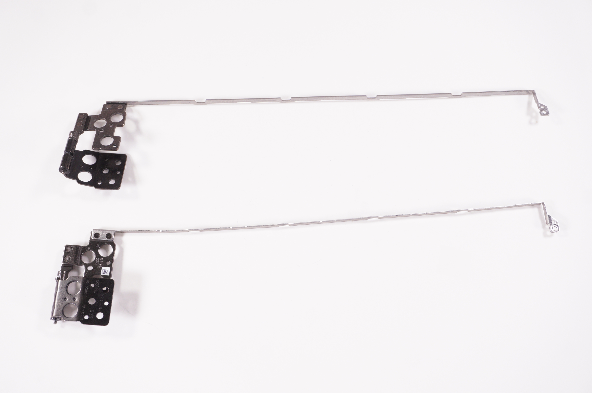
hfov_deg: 46.4
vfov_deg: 31.8
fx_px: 690
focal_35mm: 42
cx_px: 296
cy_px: 196
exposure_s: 1/160
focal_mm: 28
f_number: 6.3
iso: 500
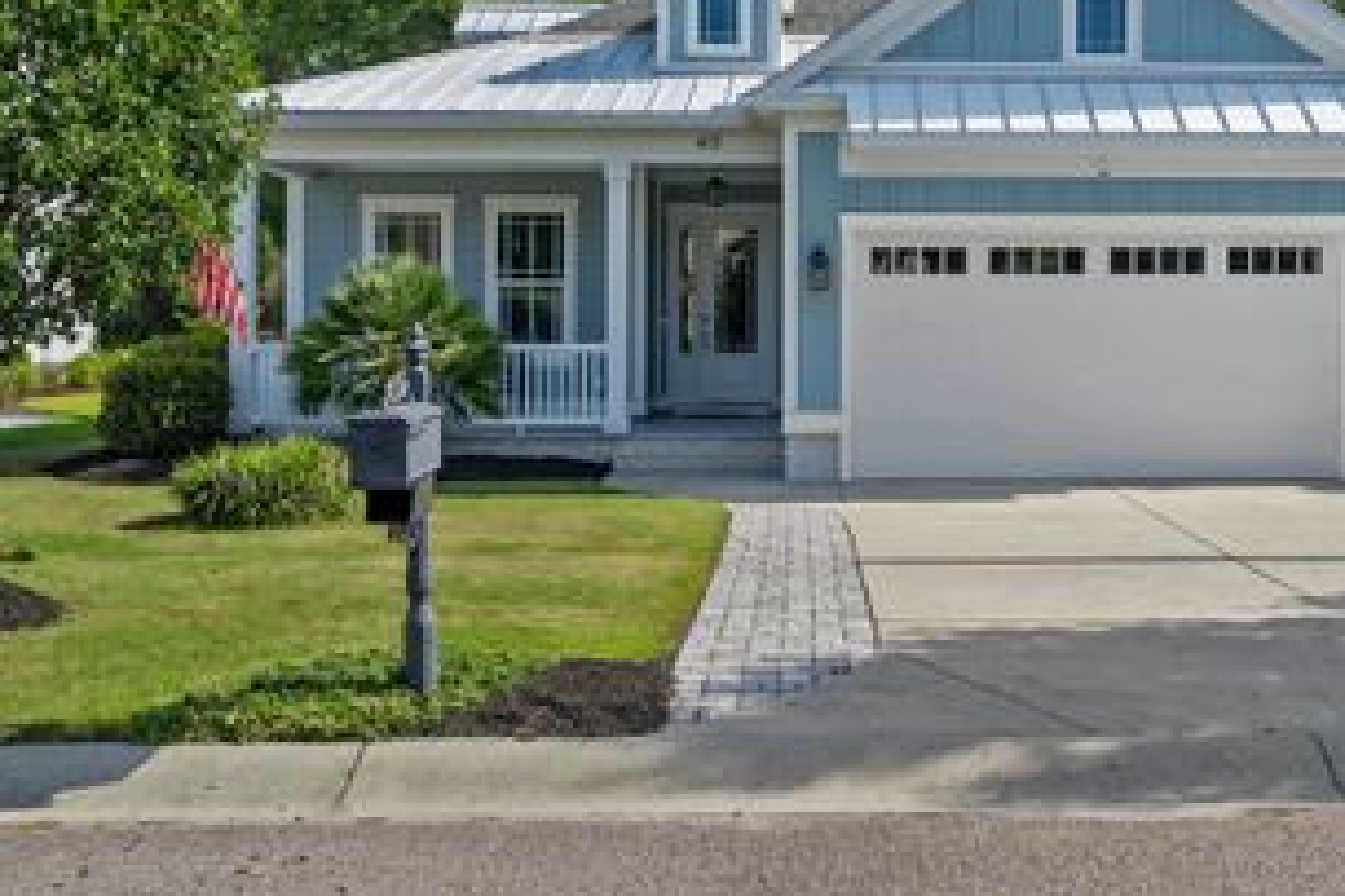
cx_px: 838
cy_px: 174
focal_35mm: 41
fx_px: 1531
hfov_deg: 47.0
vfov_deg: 31.7
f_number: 8
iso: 200
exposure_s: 1/250
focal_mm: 25
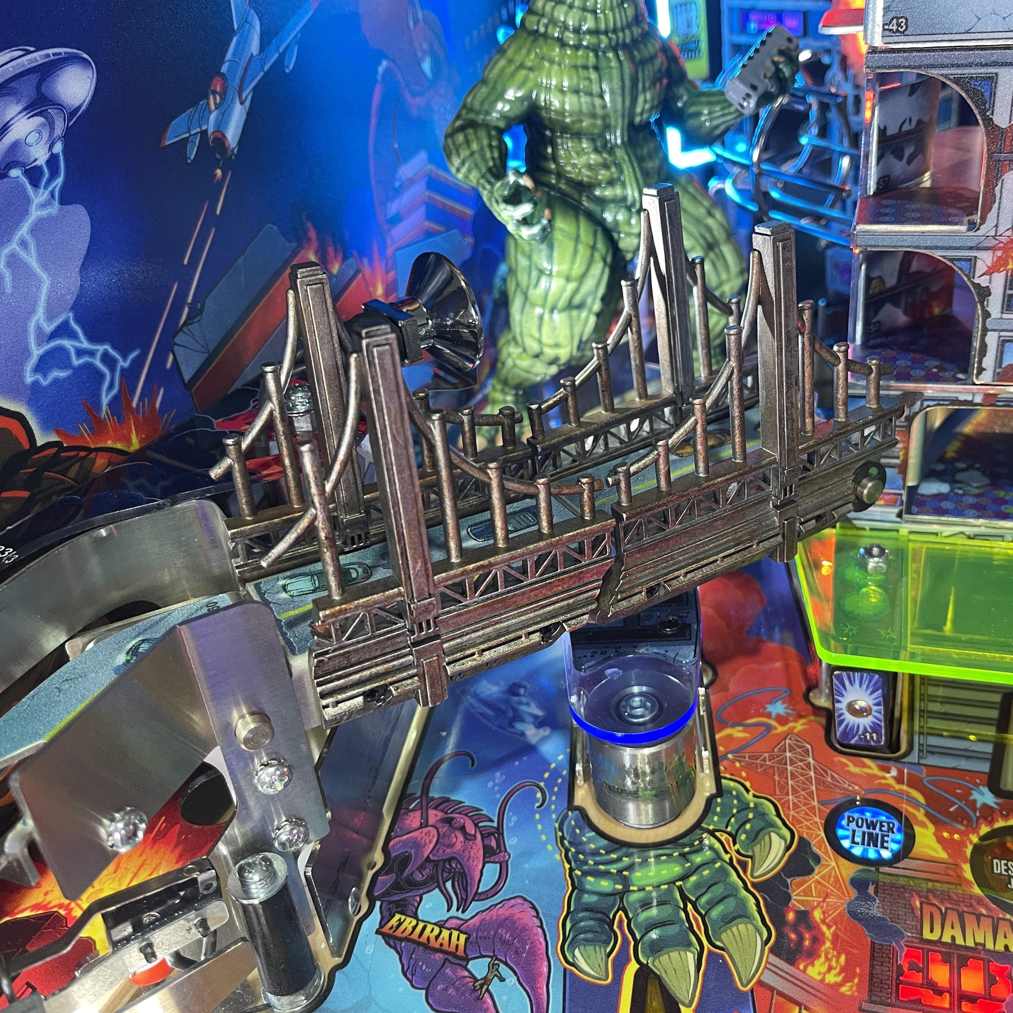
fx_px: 993
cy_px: 510
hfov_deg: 53.7
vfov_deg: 54.0
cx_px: 601
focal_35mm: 30
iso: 200
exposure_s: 1/60
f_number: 1.6
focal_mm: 5.1
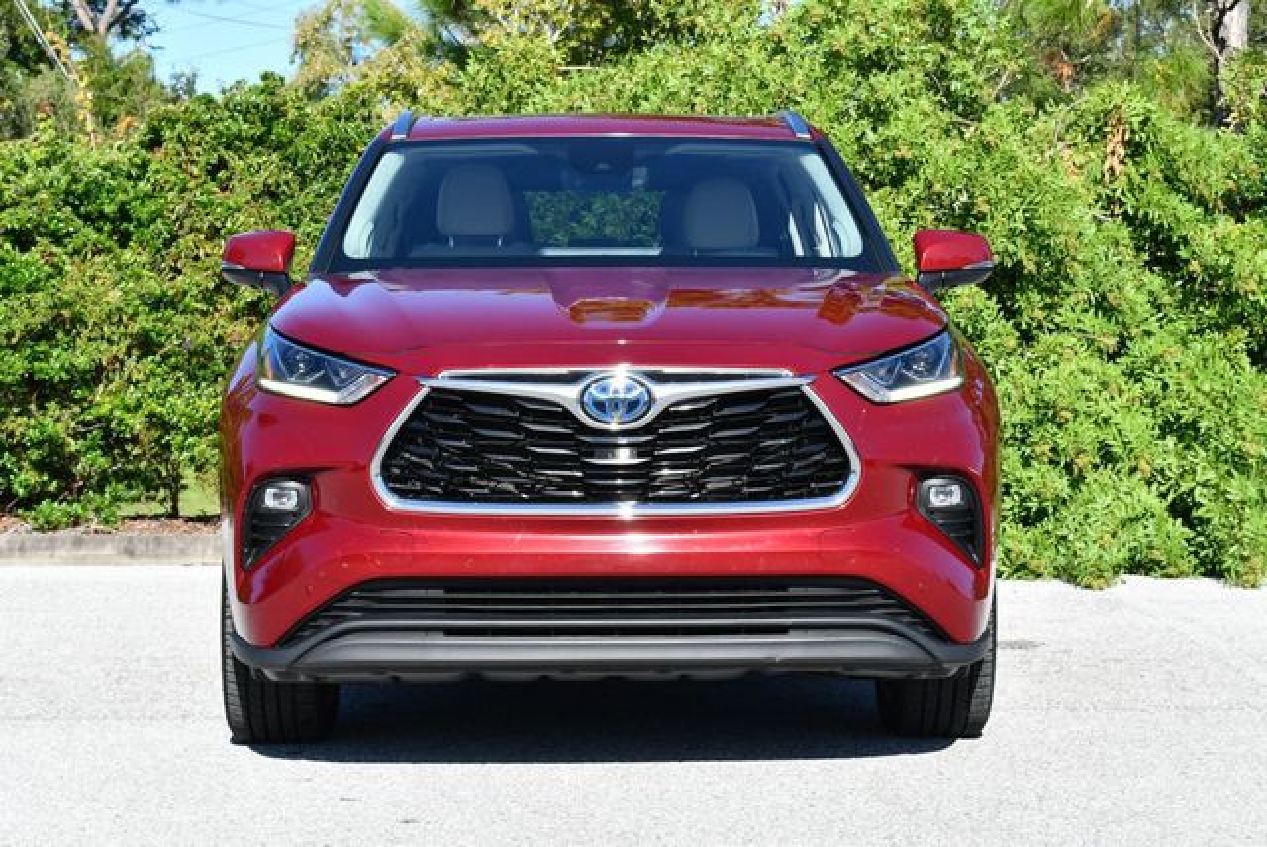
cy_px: 424
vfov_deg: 15.6
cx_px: 634
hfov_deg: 23.1
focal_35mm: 88
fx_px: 3100
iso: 180
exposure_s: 1/250
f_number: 8
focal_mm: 44
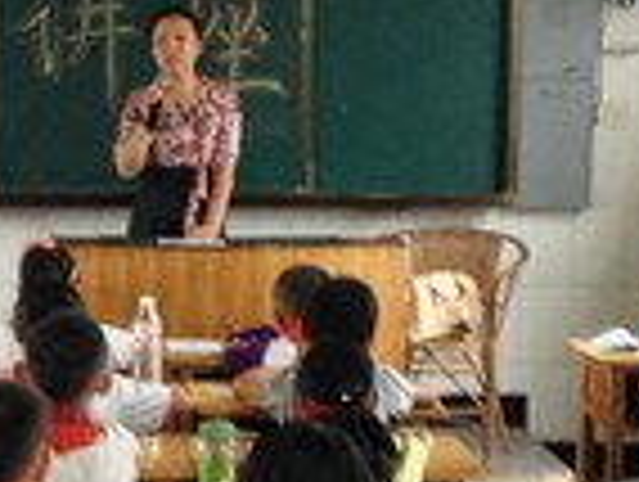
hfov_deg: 15.9
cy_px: 291
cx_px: 176
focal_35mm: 123
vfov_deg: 12.1
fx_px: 2274
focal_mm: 4.28
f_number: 2.4
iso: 125
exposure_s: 1/20
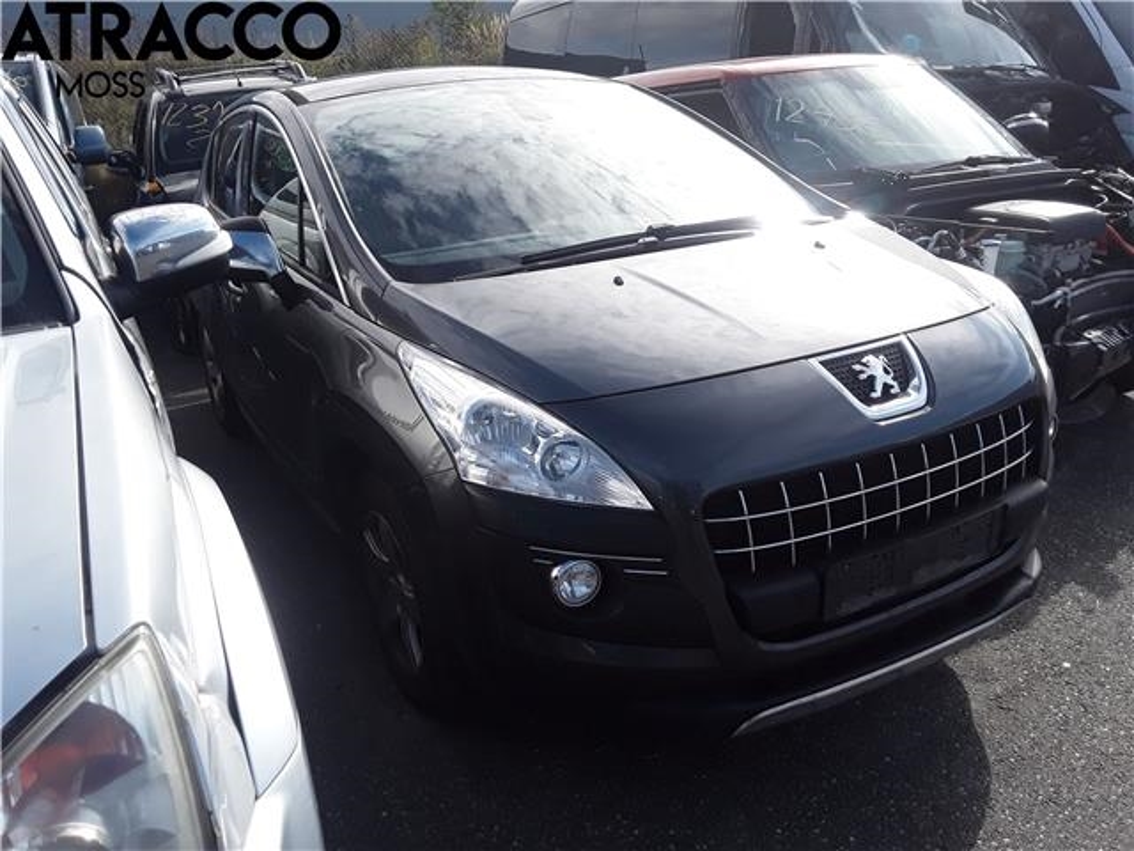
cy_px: 426
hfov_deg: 63.4
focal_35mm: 28
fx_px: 917
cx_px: 567
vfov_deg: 49.7
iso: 40
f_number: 1.9
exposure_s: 1/831
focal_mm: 2.91
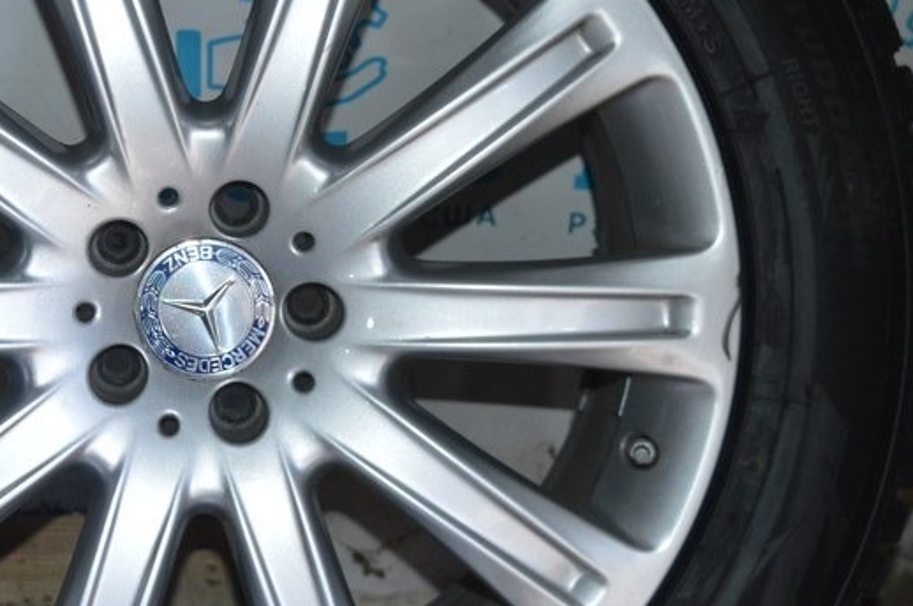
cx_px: 164
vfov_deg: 14.8
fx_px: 2330
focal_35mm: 92
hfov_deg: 21.8
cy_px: 297
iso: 800
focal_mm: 31
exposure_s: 1/60
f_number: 4.2
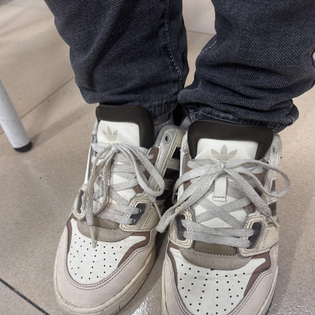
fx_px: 299
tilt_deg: -51.5
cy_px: 214
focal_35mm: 29
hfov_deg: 55.6
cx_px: 159
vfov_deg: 54.3
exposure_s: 1/50
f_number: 1.78
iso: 160
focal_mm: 6.76
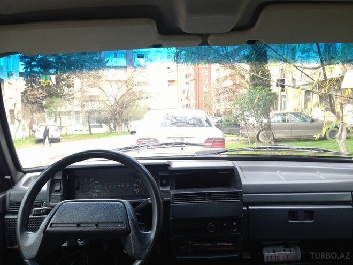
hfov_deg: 55.4
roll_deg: -0.1
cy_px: 132
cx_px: 176
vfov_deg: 42.9
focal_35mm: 33
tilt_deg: -2.5
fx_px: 337
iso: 64
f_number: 2.4
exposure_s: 1/60
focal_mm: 4.12
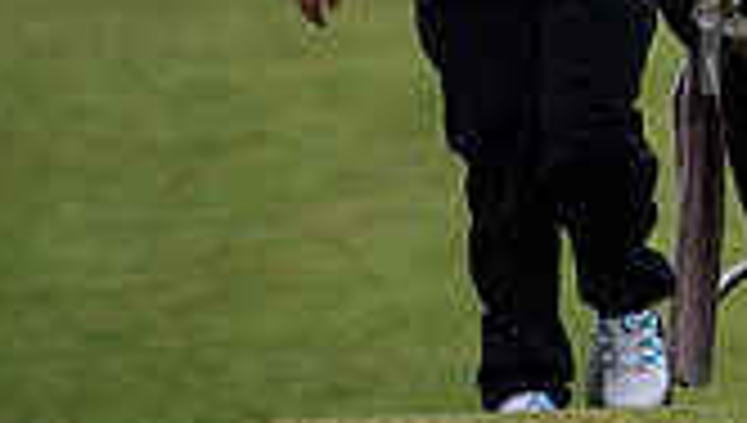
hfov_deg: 1.2
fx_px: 34759
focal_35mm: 1752
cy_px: -189
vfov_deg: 0.7
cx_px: 1282
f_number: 5.6
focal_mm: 480
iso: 1250
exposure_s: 1/1600
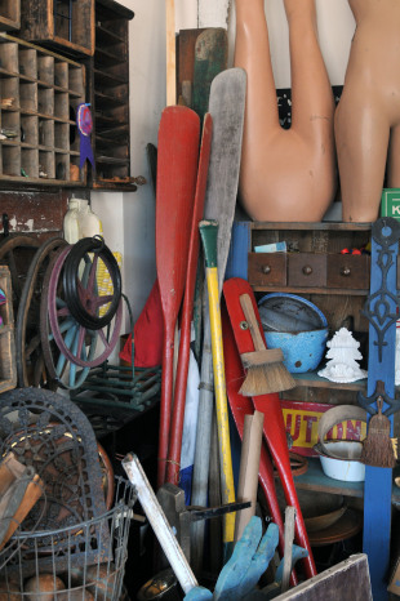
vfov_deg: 45.0
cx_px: 200
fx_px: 726
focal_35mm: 44
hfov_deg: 30.8
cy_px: 300
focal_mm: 29
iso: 640
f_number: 4
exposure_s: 1/60
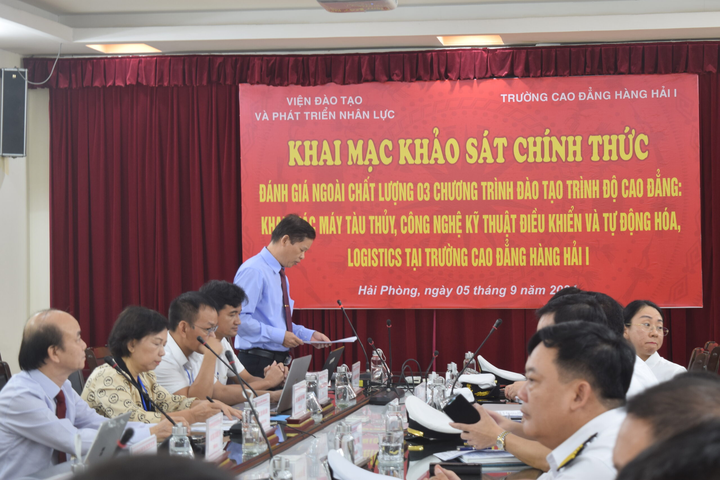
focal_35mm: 82
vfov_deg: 16.6
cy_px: 240
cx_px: 360
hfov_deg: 24.6
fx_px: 1650
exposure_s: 1/15
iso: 320
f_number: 5.6
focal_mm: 55
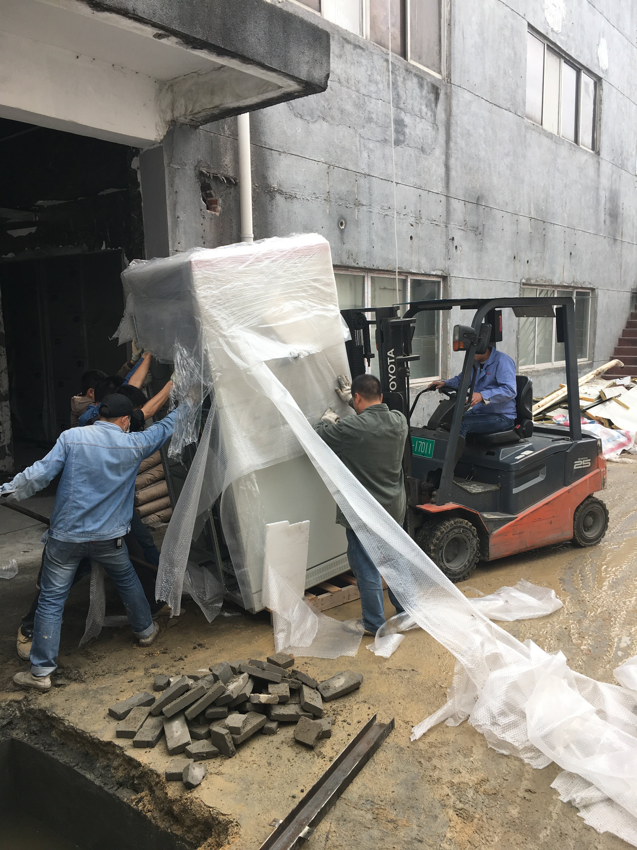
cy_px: 425
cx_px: 318
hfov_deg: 48.2
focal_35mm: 29
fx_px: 712
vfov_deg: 61.7
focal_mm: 4.15
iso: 25
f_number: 2.2
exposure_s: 1/121
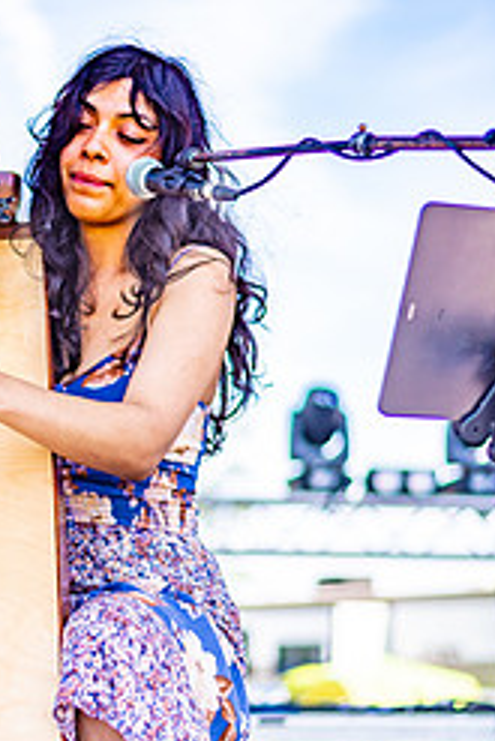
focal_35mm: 91
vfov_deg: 22.4
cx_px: 90
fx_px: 1874
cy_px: 408
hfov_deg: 14.9
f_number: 1.8
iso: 100
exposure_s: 1/1000
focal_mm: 50
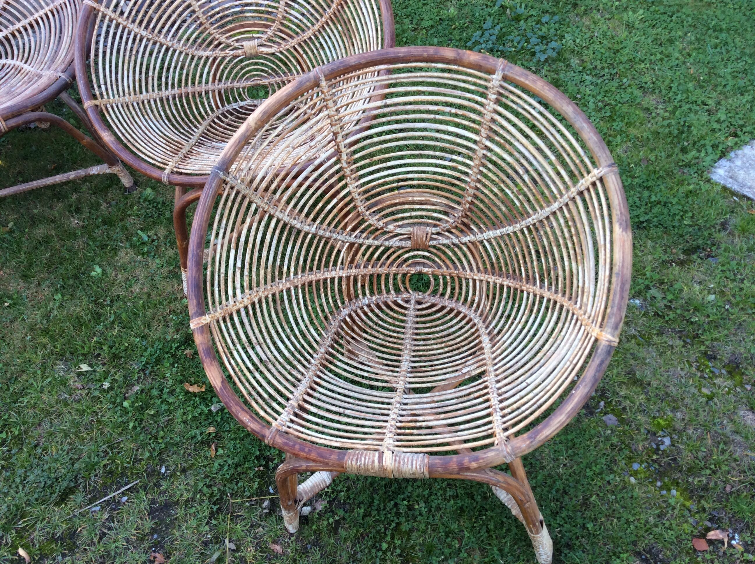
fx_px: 697
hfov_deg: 56.9
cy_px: 282
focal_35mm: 32
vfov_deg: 44.1
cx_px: 378
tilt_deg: -46.6
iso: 32
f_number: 2.4
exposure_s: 1/50
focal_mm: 3.3
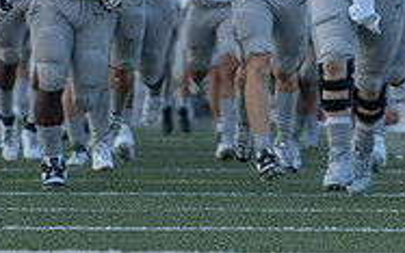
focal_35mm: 988
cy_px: -3
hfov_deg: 2.1
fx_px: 10908
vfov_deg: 1.3
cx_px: -17
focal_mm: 200
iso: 500
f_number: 3.5
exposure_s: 1/1000
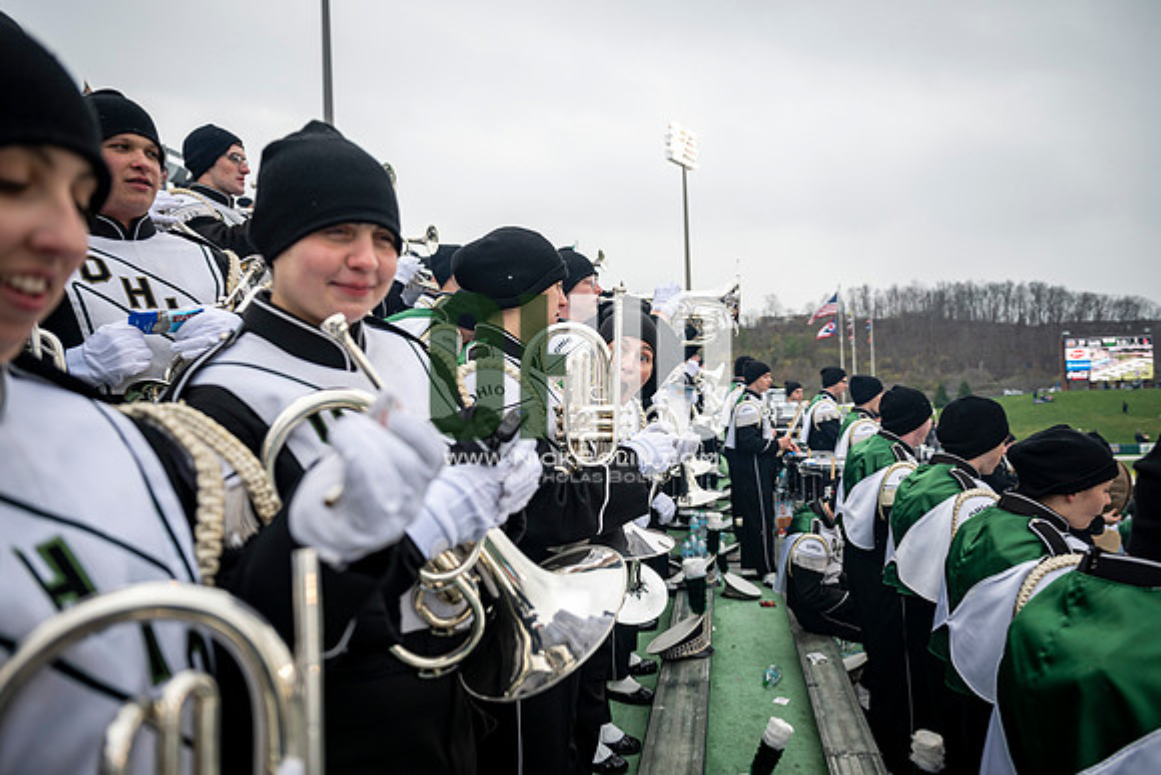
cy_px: 388
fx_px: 774
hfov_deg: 73.7
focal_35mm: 24
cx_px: 580
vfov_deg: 53.2
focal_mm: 24
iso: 160
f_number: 2.8
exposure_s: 1/500
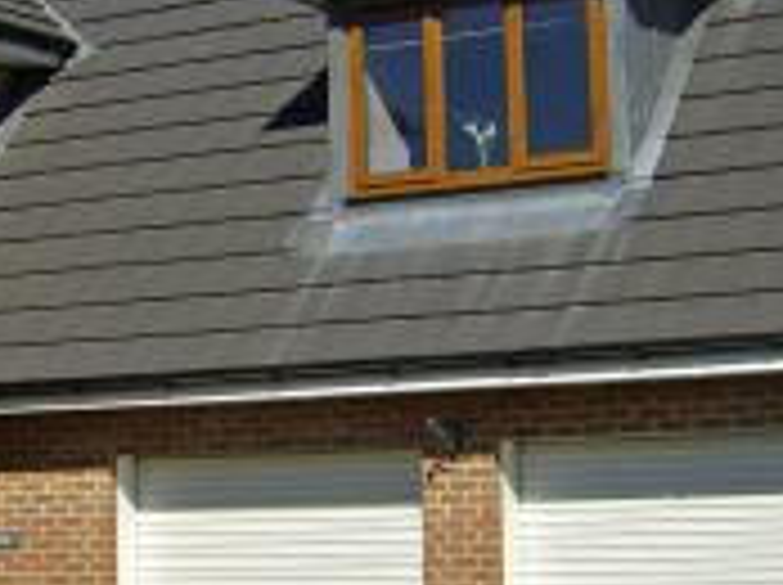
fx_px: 2394
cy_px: 306
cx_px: 189
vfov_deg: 13.9
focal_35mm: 106
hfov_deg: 18.4
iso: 100
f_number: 4.7
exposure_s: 1/1037
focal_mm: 6
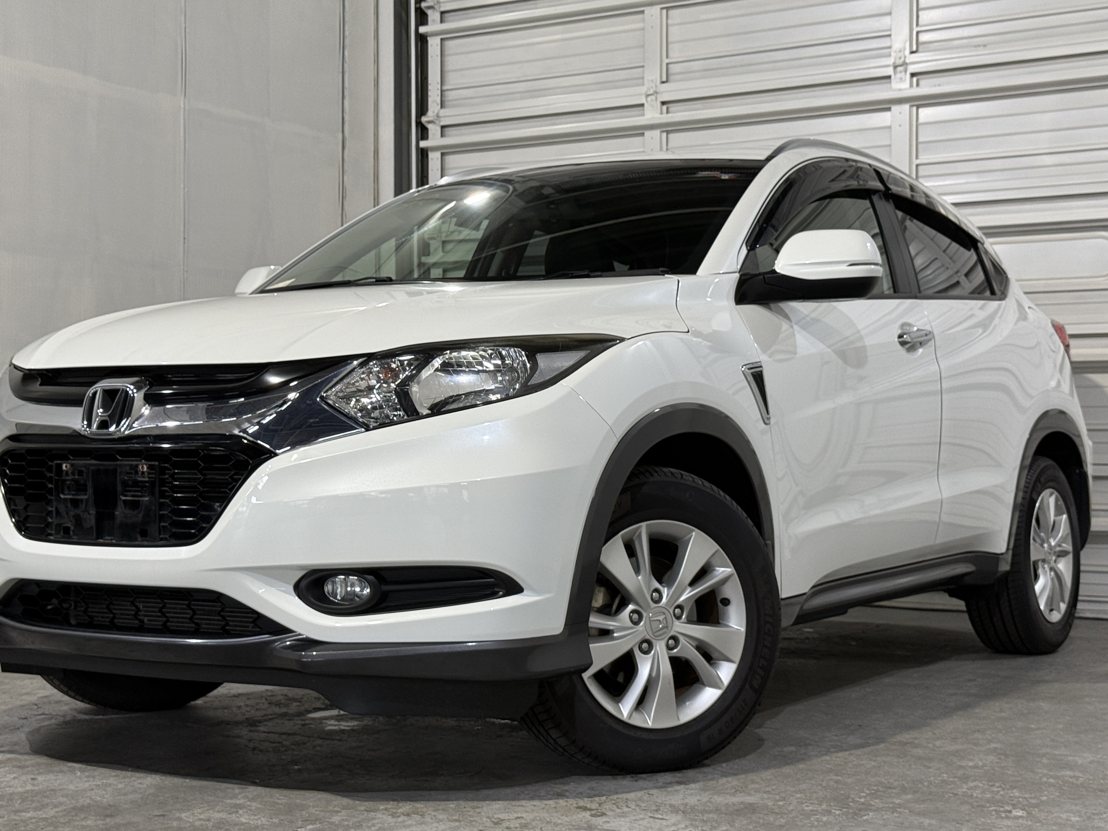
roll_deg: -0.3
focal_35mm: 57
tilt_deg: +1.0
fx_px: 1825
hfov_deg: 33.8
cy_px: 392
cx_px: 509
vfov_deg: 25.7
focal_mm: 6.76
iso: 64
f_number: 1.78
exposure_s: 1/60
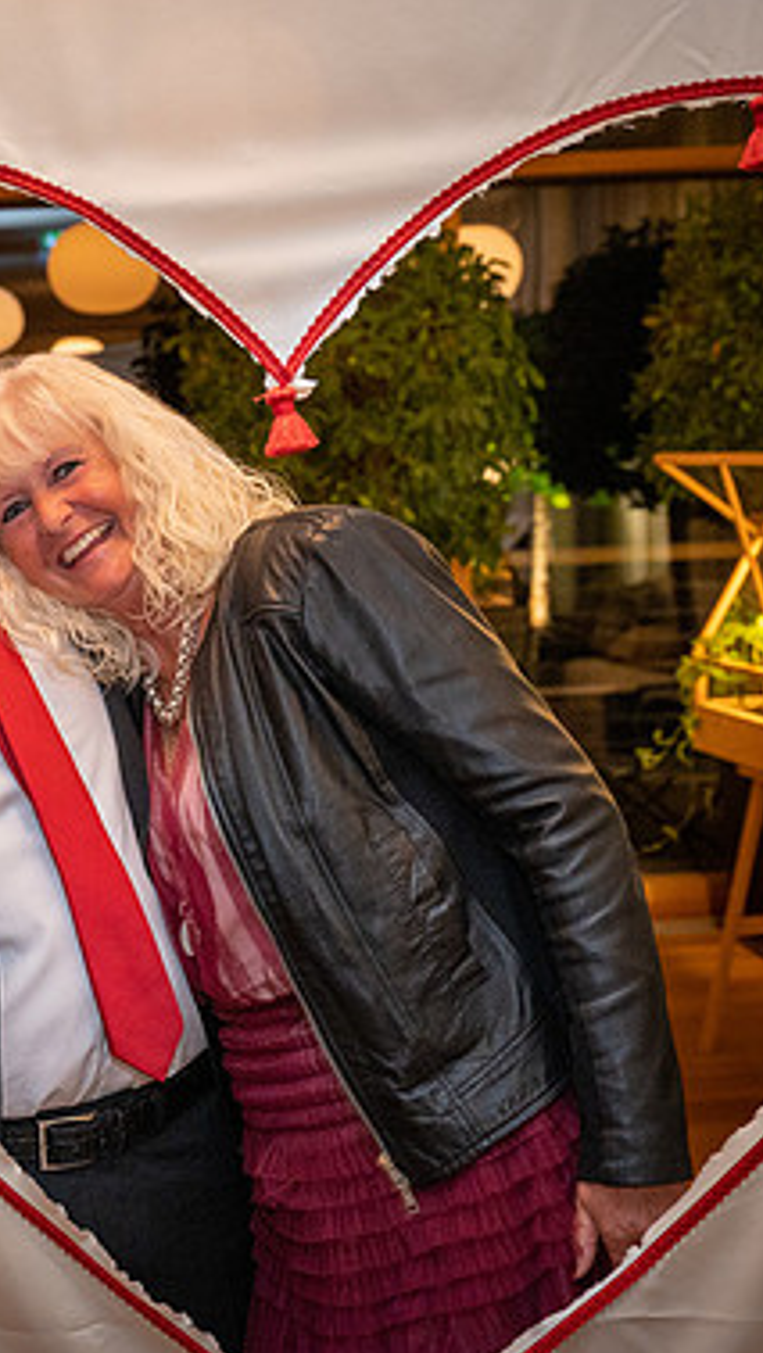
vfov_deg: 34.3
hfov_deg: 19.4
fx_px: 2191
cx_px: 82
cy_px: 680
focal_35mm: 61
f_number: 4
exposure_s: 1/60
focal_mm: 38
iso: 5000
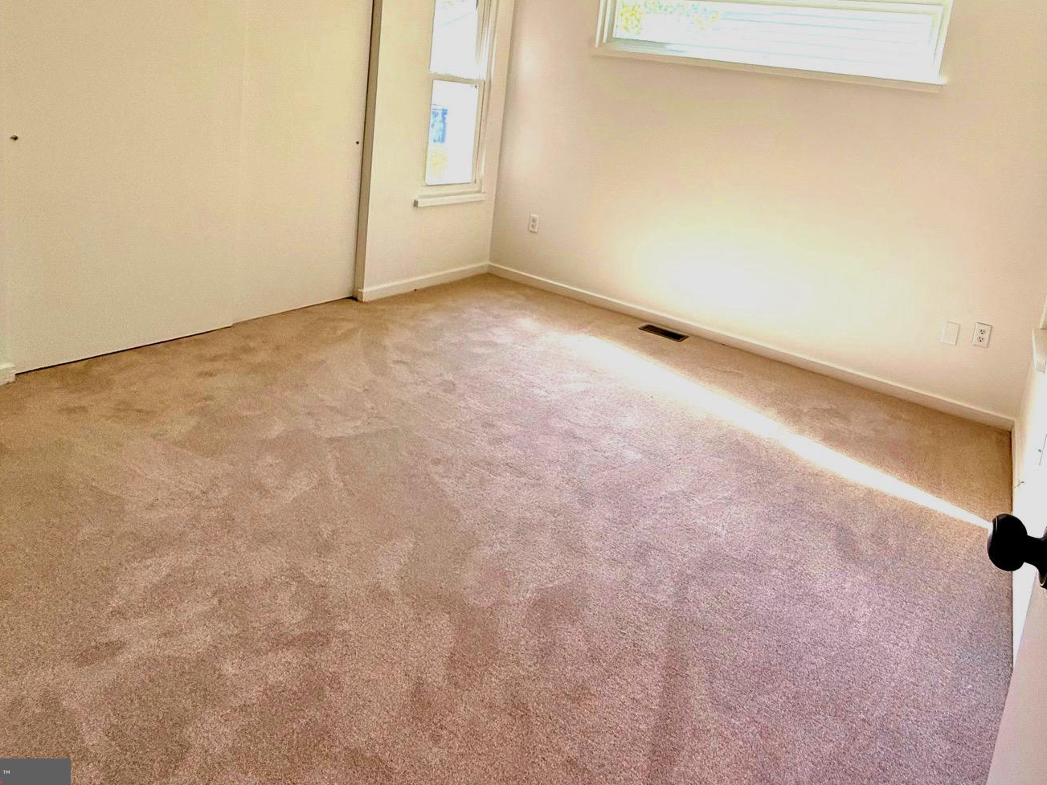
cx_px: 693
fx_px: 665
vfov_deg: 58.3
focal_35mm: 22
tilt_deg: -8.1
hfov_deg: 74.2
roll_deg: -8.4
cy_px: 207
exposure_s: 1/99
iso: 100
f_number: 2.2
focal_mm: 2.22
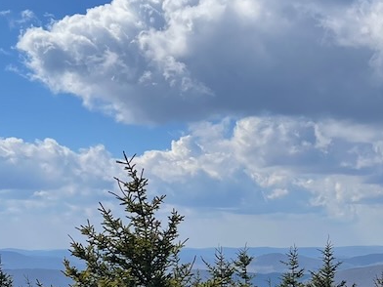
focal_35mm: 85
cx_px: 354
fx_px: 940
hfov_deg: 22.4
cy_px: 184
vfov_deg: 17.3
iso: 32
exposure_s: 1/7299
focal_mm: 4.2
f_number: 1.6
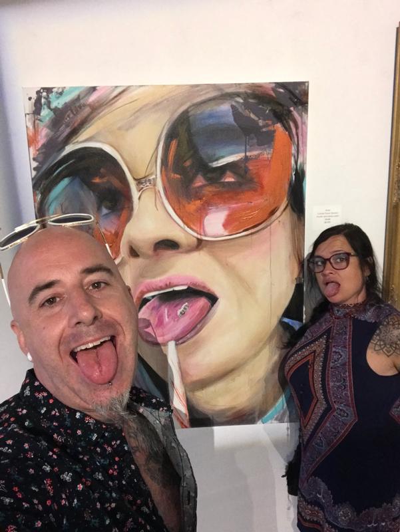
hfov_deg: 44.2
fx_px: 493
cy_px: 266
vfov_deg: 56.8
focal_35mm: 32
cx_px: 200
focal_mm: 2.87
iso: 160
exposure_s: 1/20
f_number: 2.2
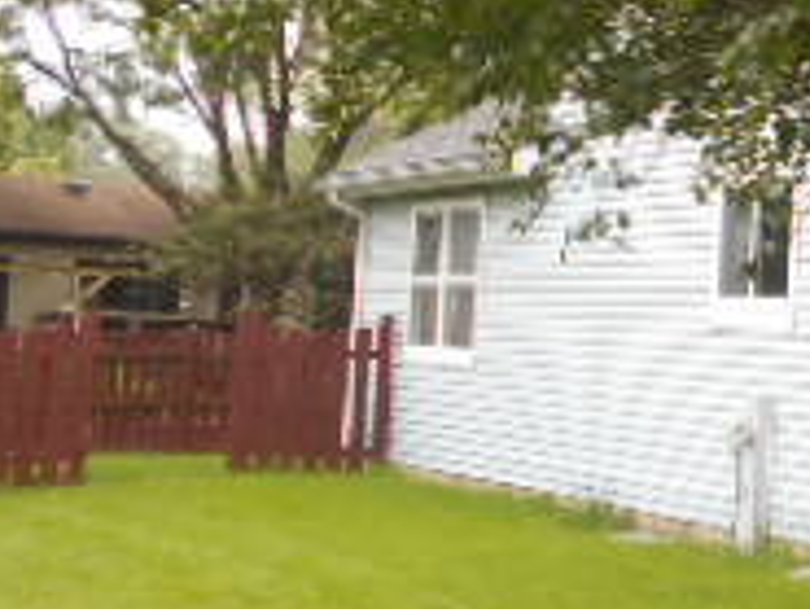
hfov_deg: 19.1
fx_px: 2107
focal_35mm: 90
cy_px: 136
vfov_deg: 16.3
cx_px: 1213
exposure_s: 1/80
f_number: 3.2
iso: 80
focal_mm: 4.6
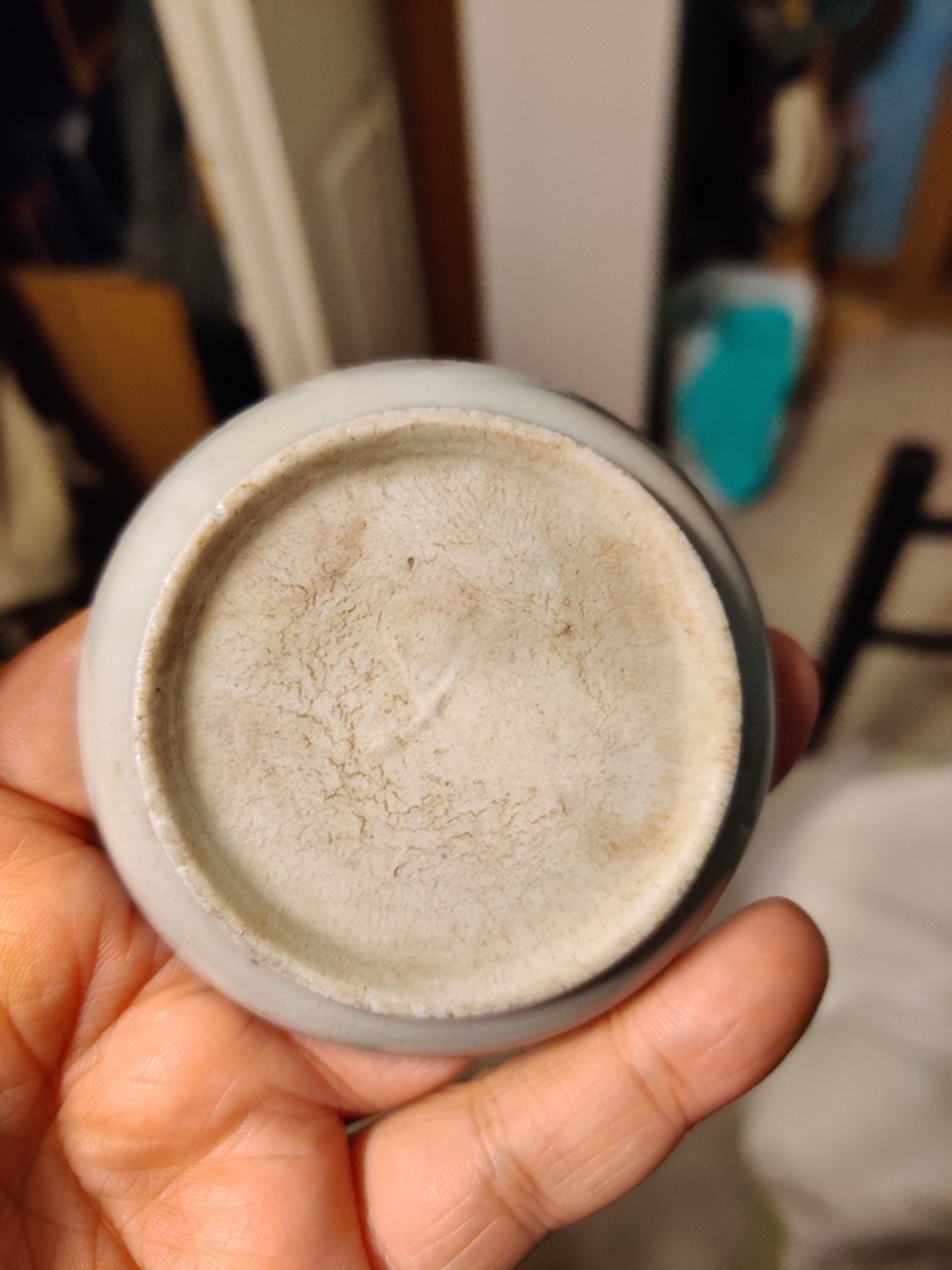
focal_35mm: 27
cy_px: 635
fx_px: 990
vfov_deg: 65.3
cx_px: 476
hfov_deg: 51.4
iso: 1250
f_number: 1.65
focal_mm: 4.75
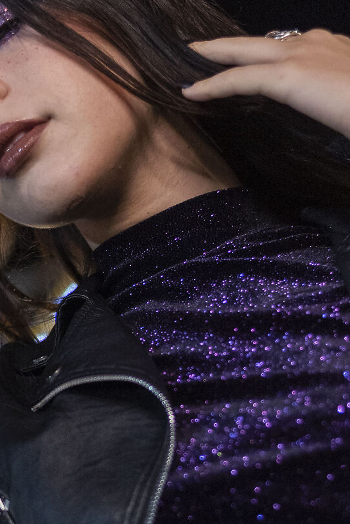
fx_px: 2141
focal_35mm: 147
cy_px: 398
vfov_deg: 13.9
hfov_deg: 9.3
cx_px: -13
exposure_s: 1/250
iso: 2000
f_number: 2
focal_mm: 50
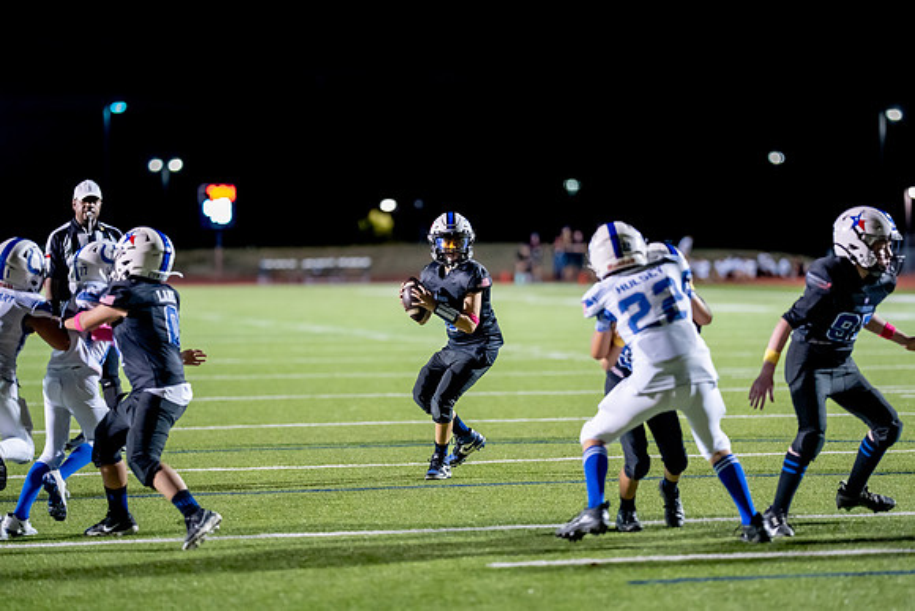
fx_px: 3561
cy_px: 311
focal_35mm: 140
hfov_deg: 14.6
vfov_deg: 9.8
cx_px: 471
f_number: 1.8
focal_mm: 135
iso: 3200
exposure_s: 1/1000
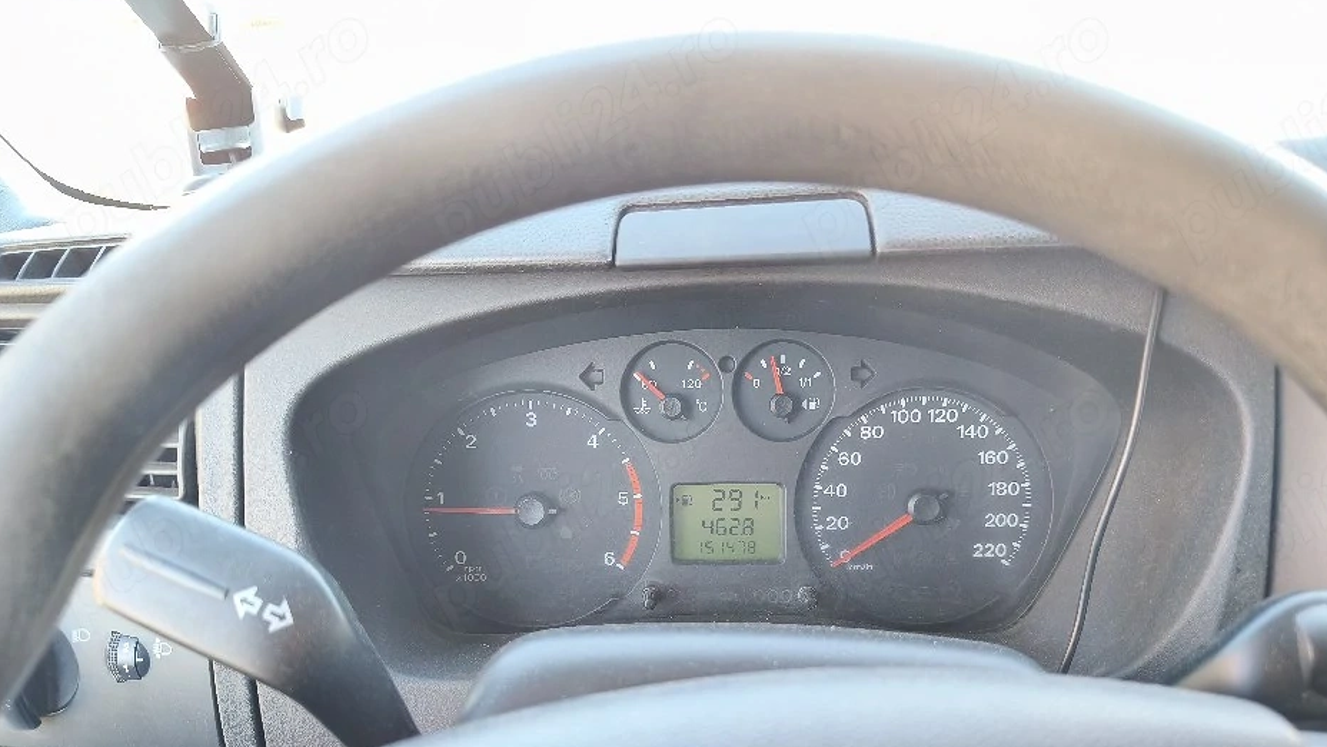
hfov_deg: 69.9
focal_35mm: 27
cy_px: 515
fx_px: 950
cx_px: 679
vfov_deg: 42.2
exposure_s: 1/50.3
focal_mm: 6.18
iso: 320
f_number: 1.65
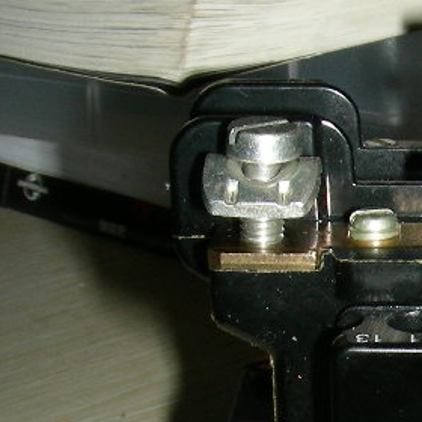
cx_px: 576
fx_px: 1696
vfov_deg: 14.1
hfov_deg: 13.6
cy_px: 360
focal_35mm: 123
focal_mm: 6.3
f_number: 6.8
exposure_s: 1/60.1
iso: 50
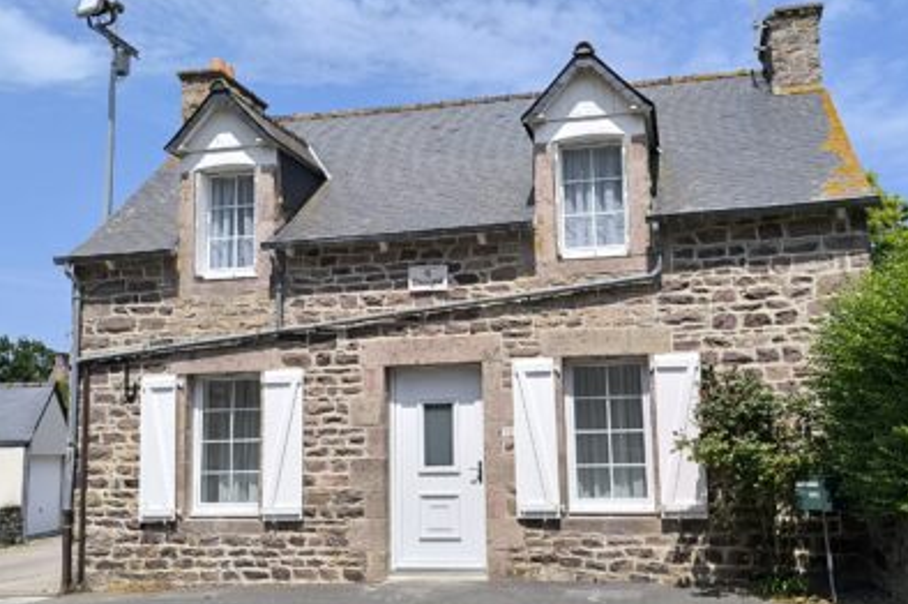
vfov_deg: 35.9
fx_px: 932
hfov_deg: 51.9
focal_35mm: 37
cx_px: 459
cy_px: 293
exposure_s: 1/1153
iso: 50
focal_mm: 6.14
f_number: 1.65
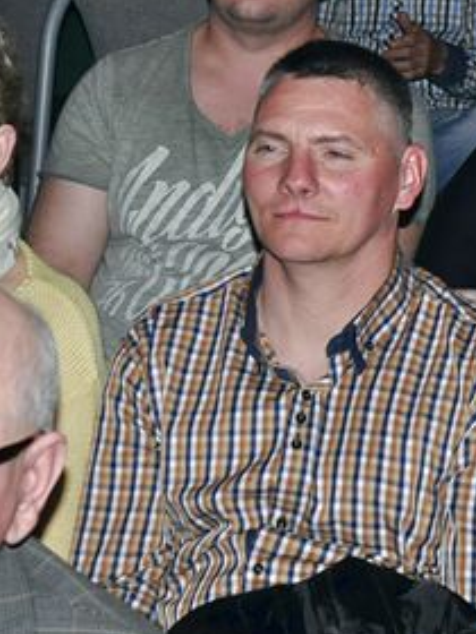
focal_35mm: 131
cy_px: 37
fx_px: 2402
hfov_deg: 11.3
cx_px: 163
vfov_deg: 14.9
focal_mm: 30
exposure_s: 1/60
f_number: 4.2
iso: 1000
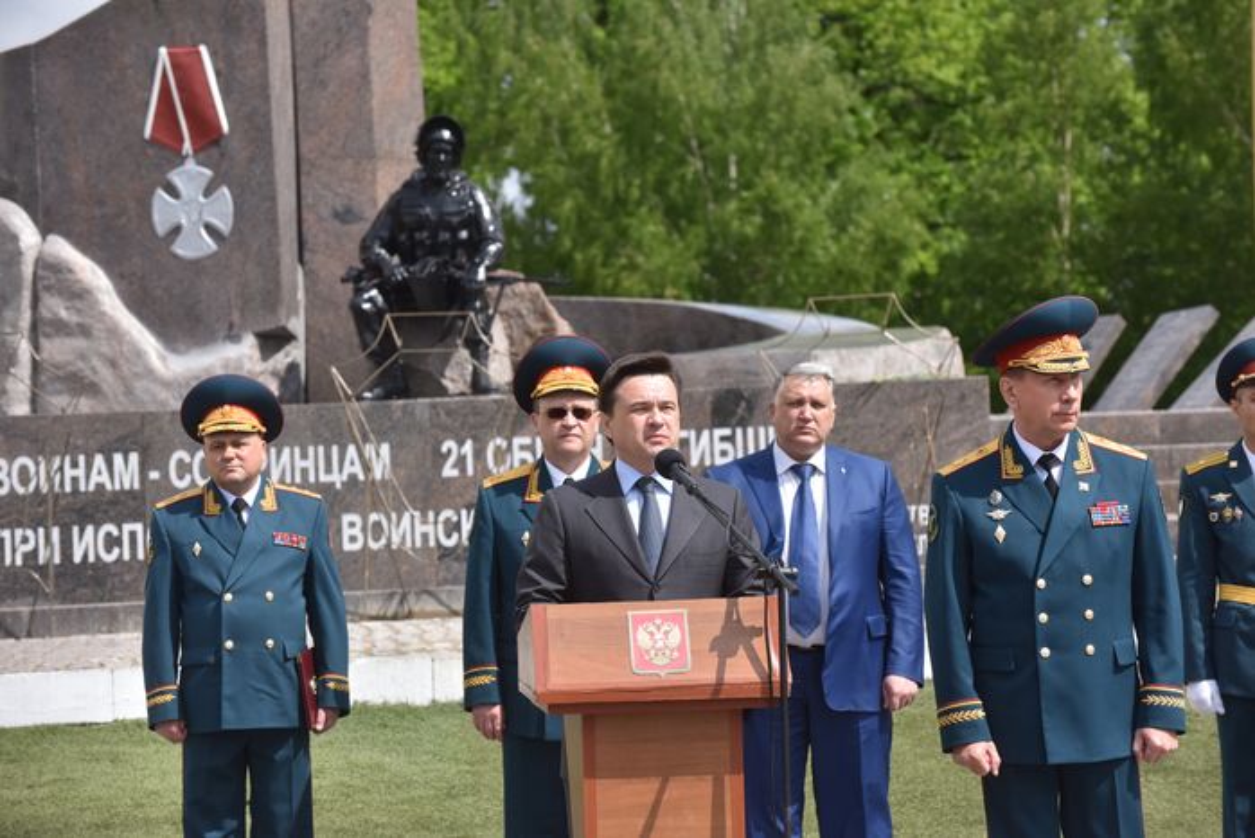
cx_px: 628
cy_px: 419
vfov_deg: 12.2
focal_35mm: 112
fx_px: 3906
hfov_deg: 18.3
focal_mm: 112
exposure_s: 1/2500
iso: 500
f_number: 6.3
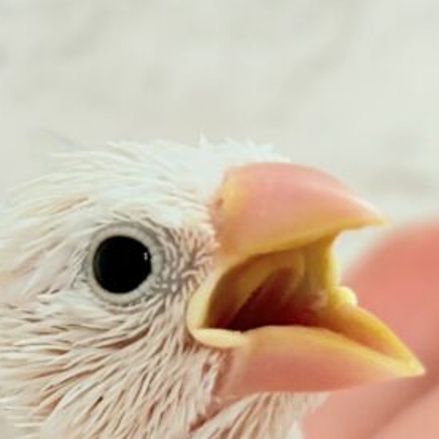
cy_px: 267
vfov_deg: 8.7
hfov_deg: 8.7
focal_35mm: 200
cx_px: -49
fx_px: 2870
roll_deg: +3.6
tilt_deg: -8.8
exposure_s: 1/50
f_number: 1.6
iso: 32
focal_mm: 5.96
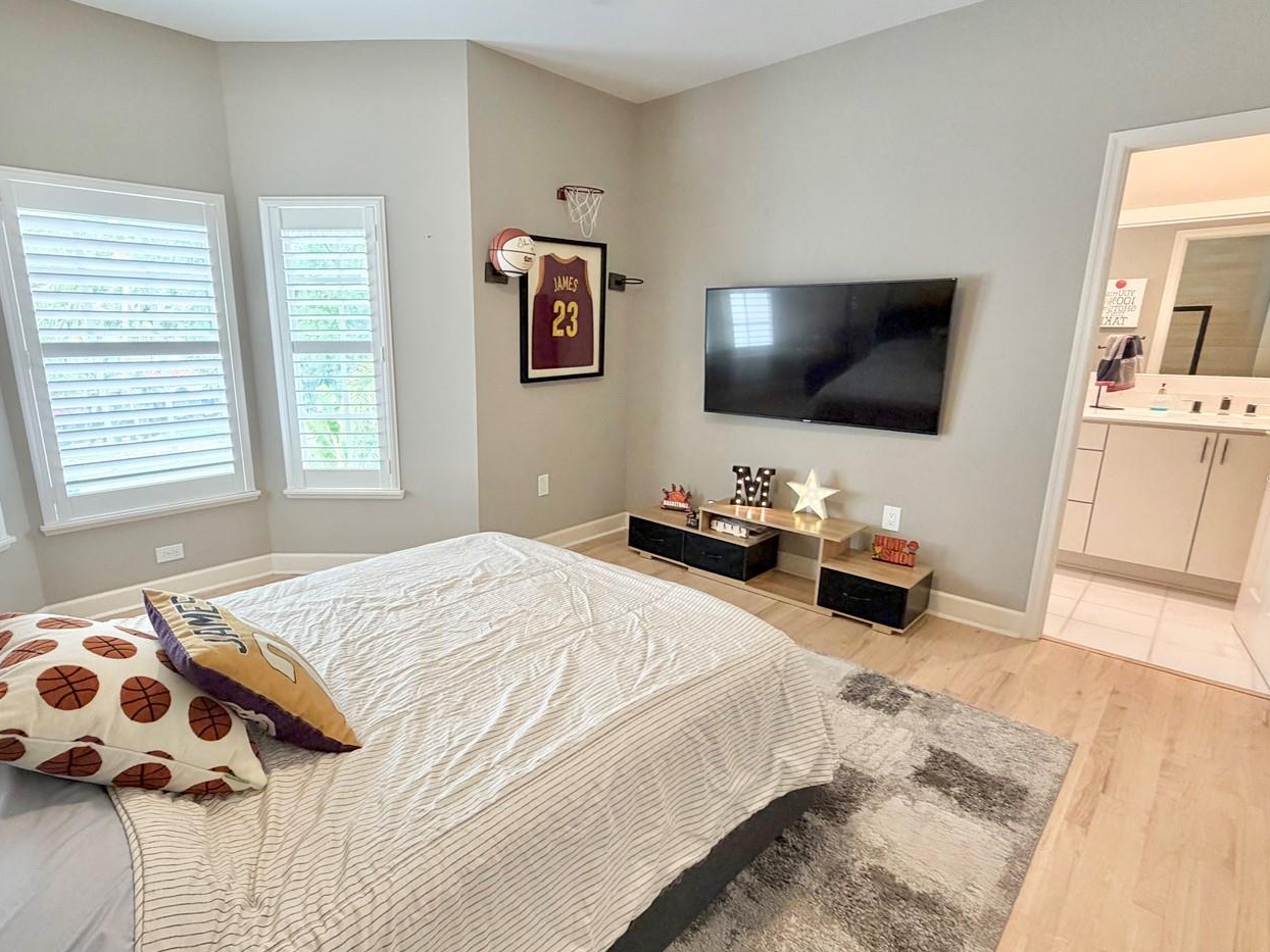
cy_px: 482
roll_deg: +0.0
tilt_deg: -13.2
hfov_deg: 87.2
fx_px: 660
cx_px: 545
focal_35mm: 18
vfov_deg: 71.6
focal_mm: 2.22
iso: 250
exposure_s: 1/120
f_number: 2.2
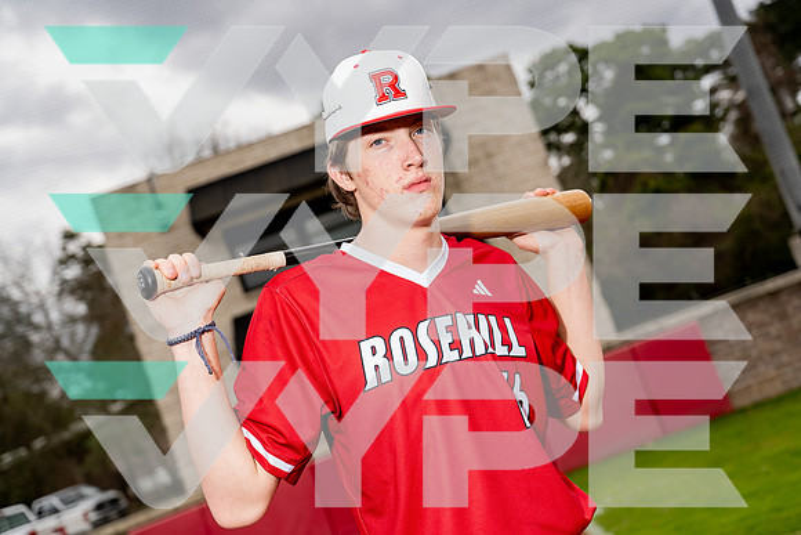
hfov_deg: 35.6
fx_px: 1246
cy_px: 268
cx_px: 400
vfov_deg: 24.2
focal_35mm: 56
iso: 100
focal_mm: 56
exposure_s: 1/250
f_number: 4
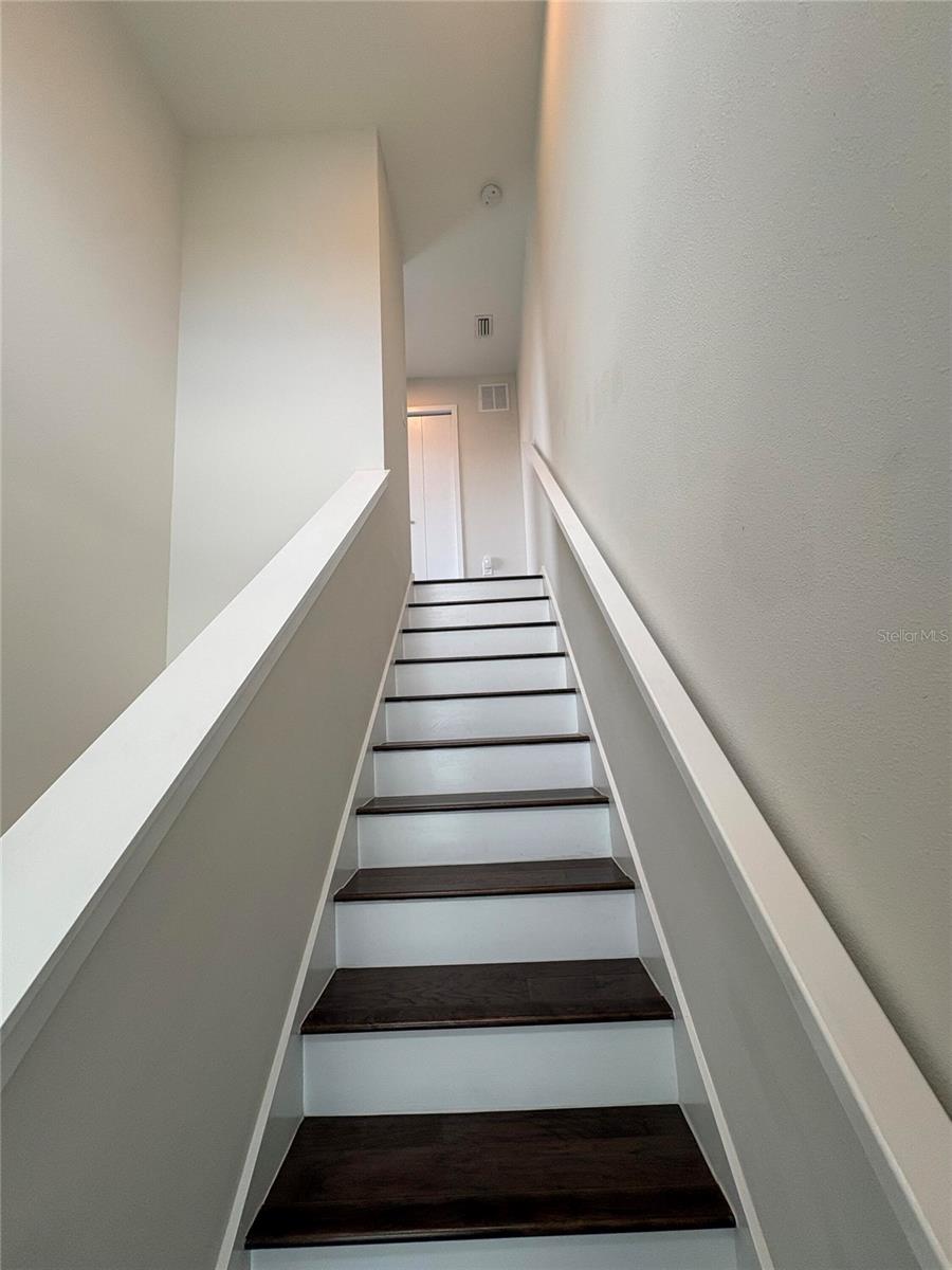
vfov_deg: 102.1
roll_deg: +2.3
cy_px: 635
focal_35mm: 14
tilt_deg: +9.4
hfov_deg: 85.7
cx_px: 476
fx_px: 513
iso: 80
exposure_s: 1/120
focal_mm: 2.22
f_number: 2.2
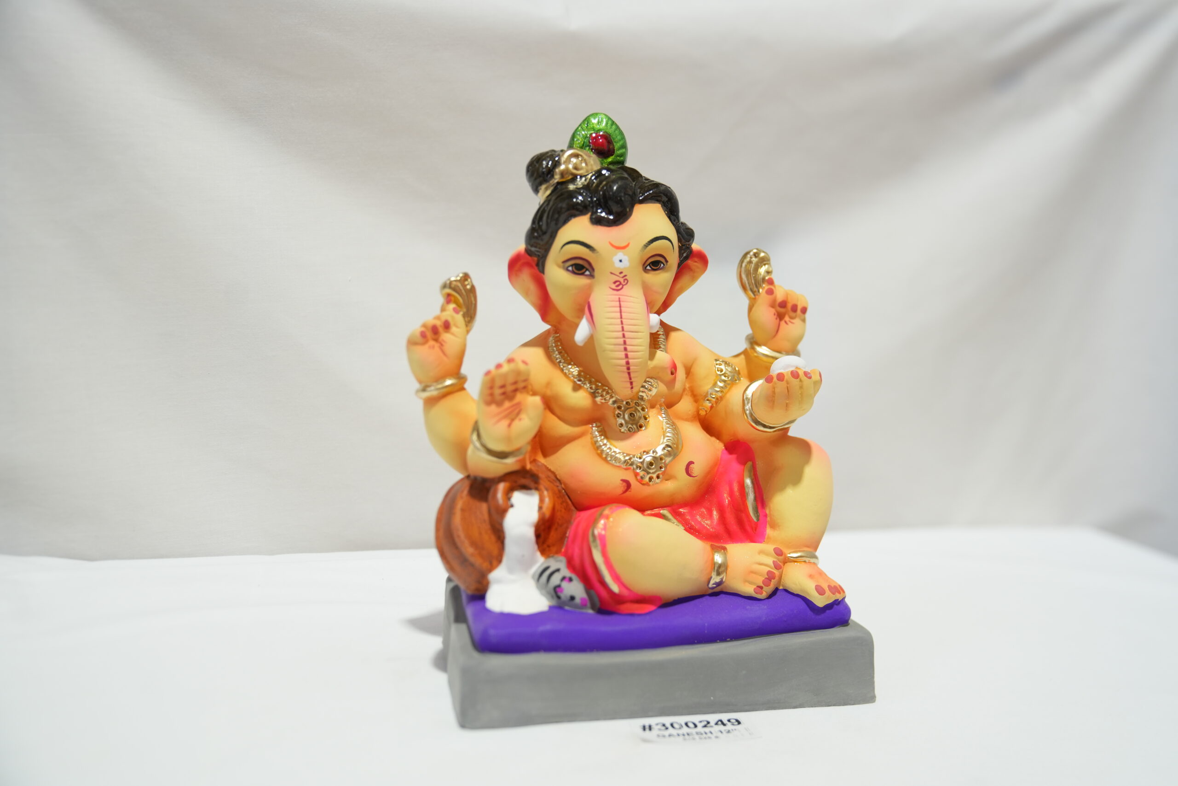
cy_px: 393
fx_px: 1211
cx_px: 589
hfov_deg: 51.9
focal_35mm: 37
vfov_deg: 35.9
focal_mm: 37
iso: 800
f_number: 3.5
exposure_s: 1/200
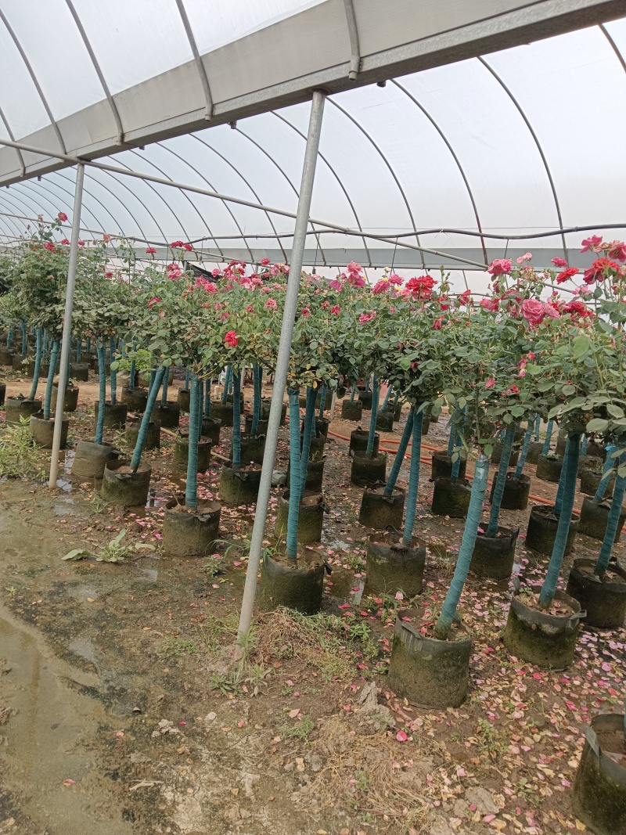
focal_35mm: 26
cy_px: 418
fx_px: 627
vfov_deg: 67.3
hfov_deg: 53.1
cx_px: 313
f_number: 1.8
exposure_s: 1/230
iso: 102
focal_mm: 4.05
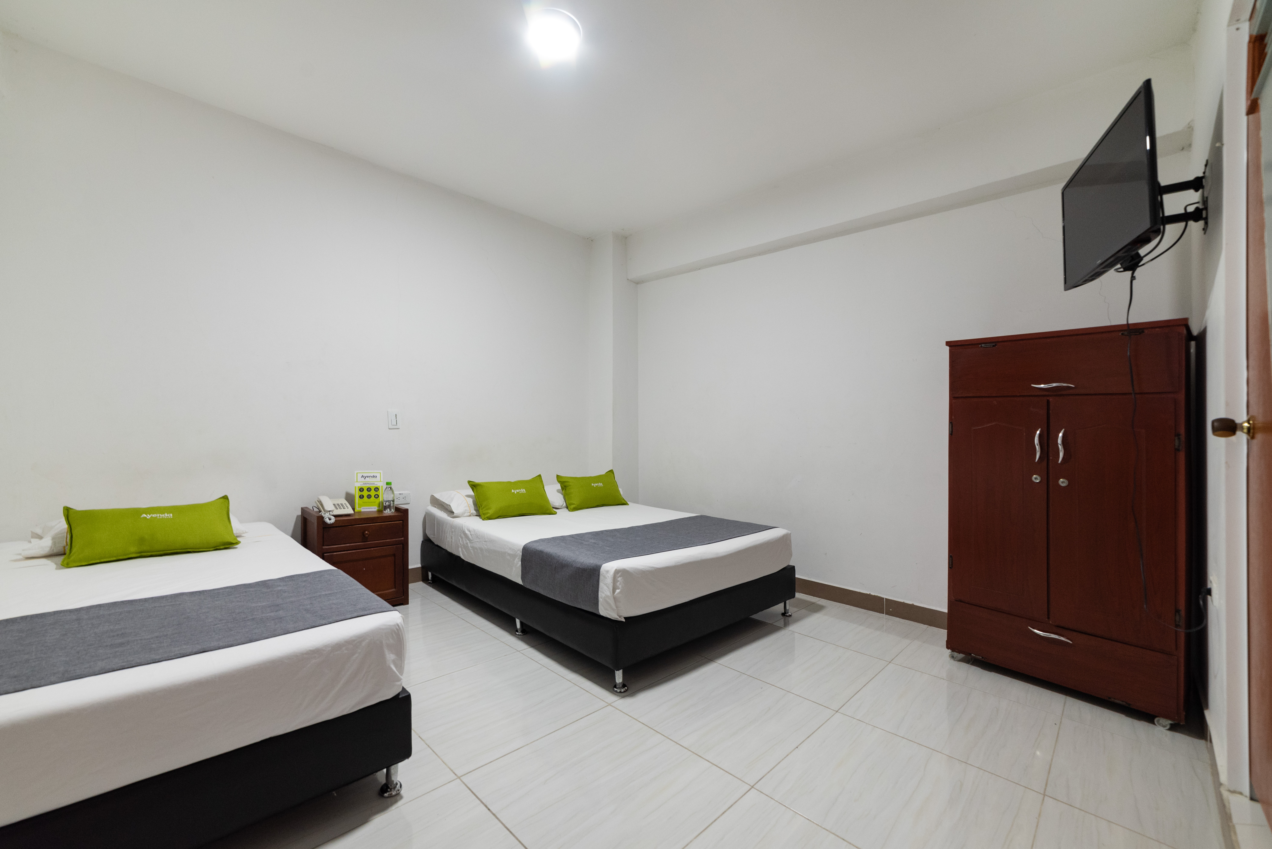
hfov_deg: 104.2
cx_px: 636
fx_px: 495
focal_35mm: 14
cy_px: 424
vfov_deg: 81.3
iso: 1600
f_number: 8
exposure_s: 1/13
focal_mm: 14
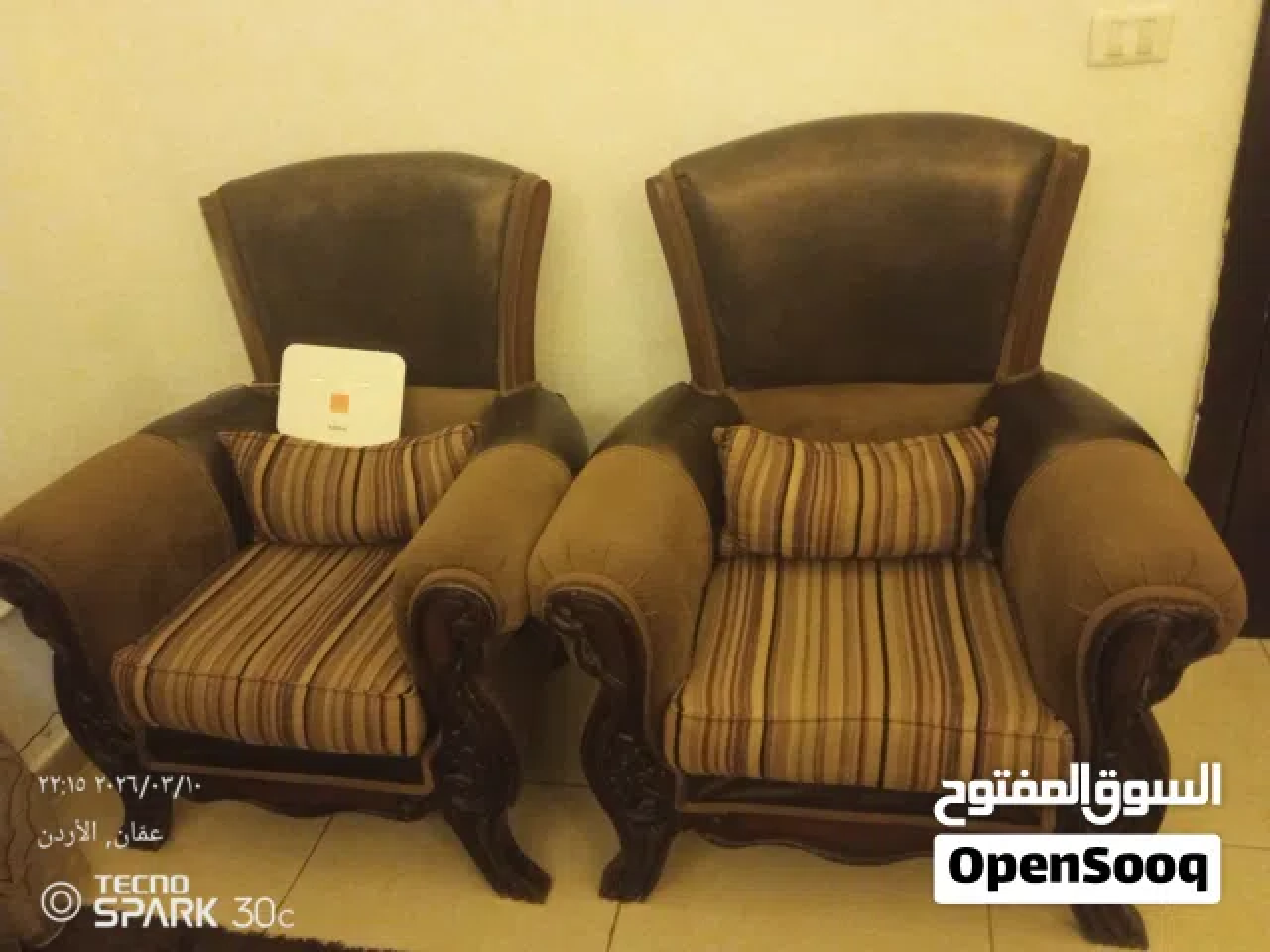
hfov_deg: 65.3
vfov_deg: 51.4
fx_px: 991
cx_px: 635
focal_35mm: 27
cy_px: 476
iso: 4984
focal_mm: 4.11
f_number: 1.6
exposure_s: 1/20
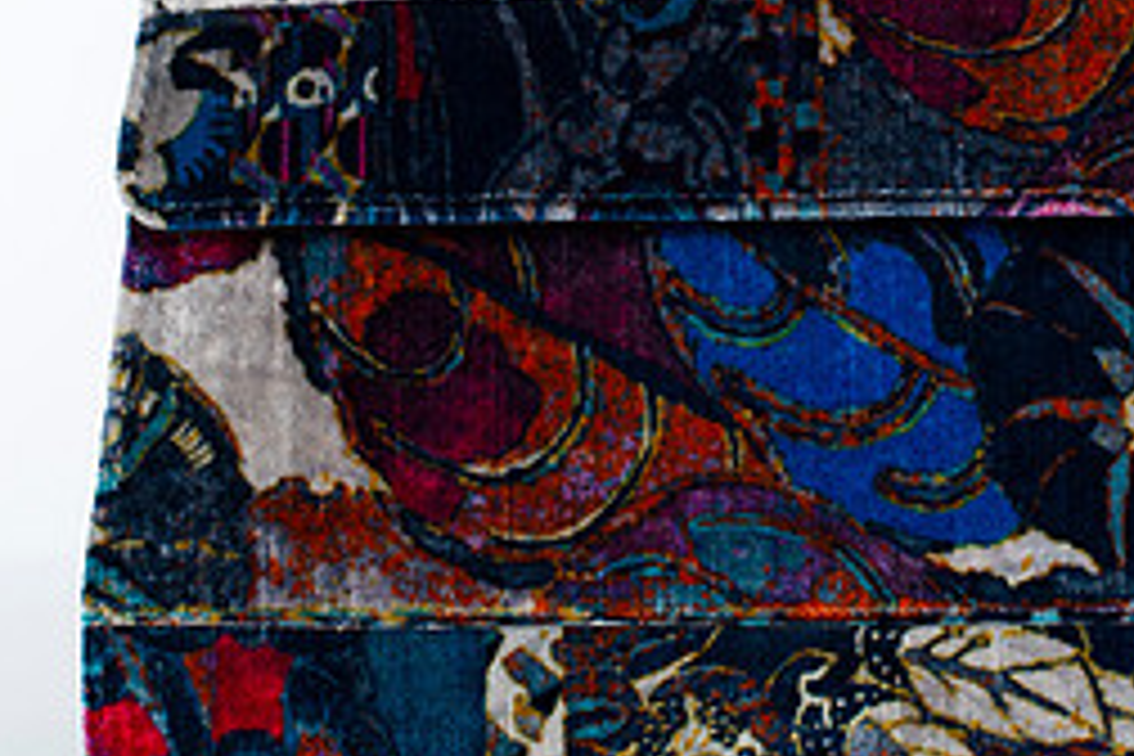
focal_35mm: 132
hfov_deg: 15.5
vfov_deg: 10.4
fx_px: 4158
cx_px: 742
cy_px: 160
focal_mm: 50
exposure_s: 1/200
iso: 200
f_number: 7.1
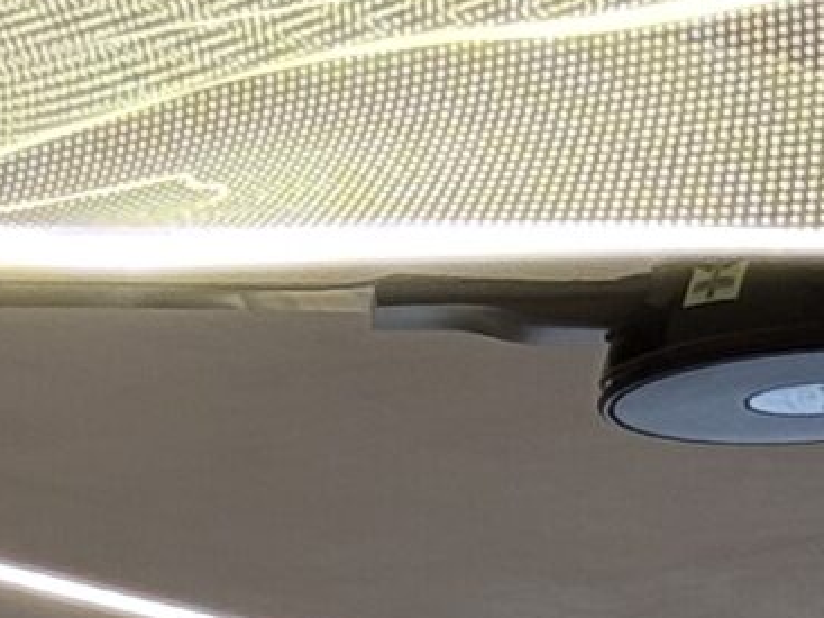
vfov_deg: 4.2
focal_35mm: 335
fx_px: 7972
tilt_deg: +0.0
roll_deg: +0.1
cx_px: -1206
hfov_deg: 5.7
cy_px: 2126
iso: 64
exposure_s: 1/100
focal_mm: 6.76
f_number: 1.78
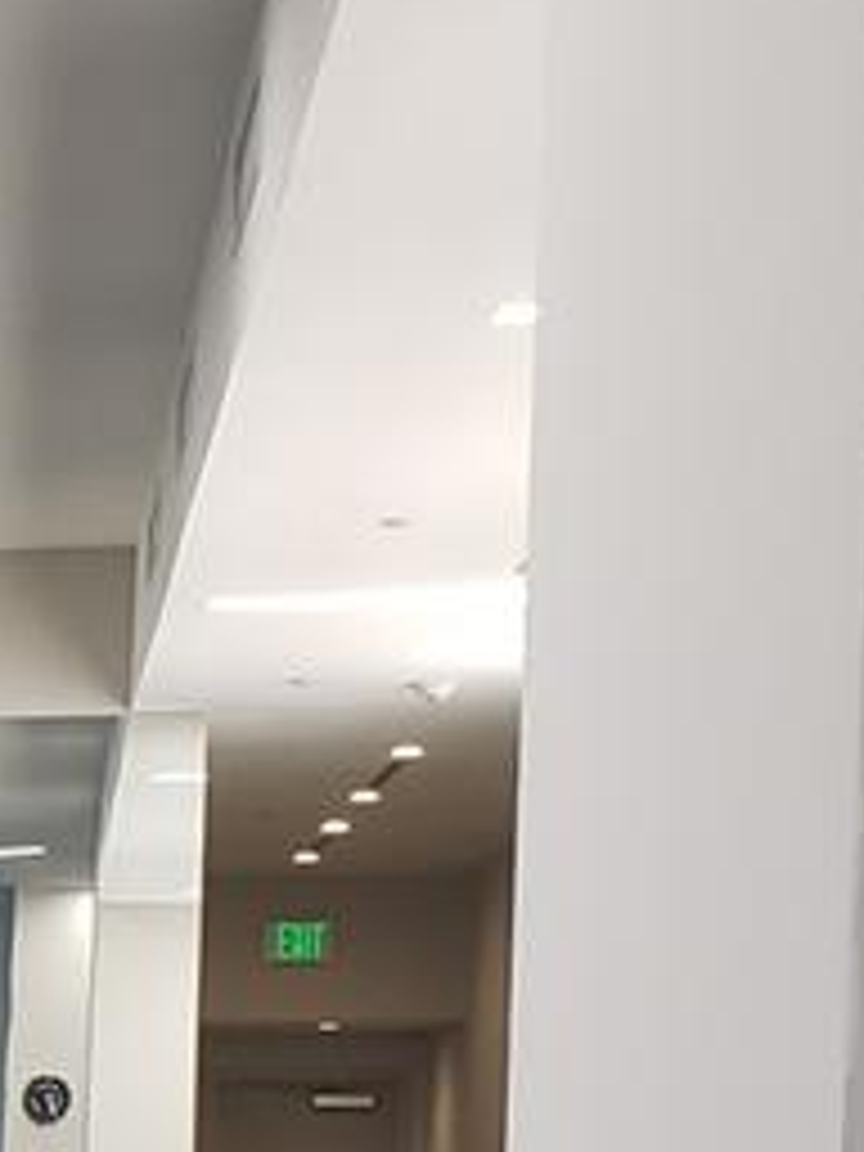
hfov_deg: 10.7
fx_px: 4060
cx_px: -1076
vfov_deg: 15.3
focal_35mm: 122
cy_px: 1552
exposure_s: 1/60
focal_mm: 4.3
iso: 200
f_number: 2.4
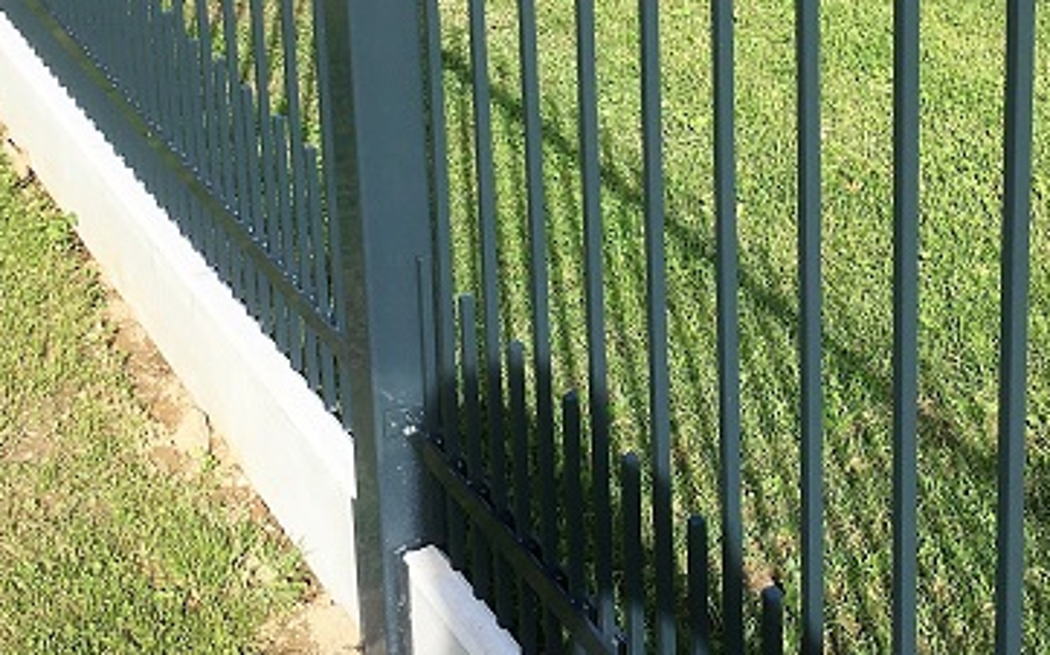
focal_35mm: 68
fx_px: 1945
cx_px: 682
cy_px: -183
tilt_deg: -13.2
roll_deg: +2.5
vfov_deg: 17.9
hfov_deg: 30.0
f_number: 2.2
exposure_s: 1/712
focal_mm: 4.15
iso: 25
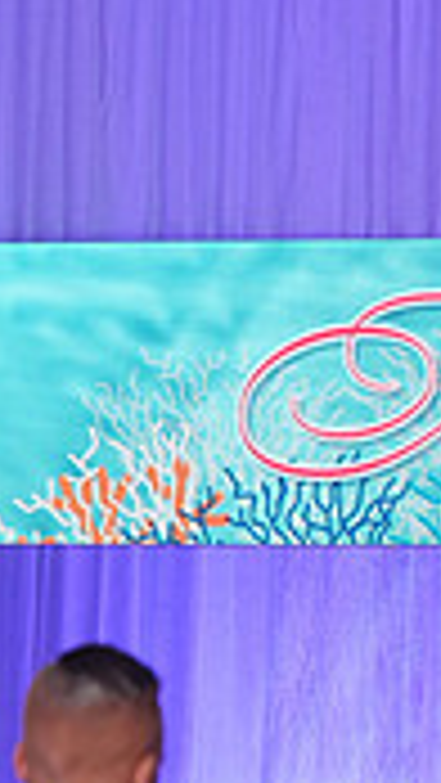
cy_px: 1112
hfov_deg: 3.6
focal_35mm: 336
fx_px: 6978
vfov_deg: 6.4
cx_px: 538
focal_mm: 96
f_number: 4
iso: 1250
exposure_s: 1/400
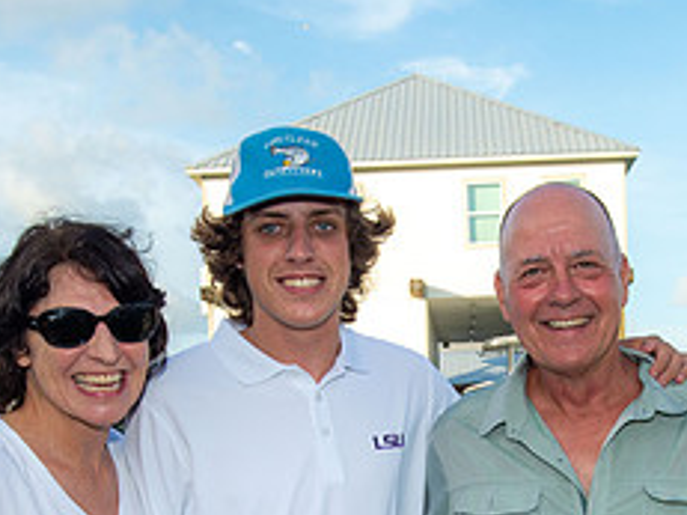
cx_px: 434
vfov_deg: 24.1
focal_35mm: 58
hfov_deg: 33.1
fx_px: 1150
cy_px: 518
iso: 200
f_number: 8
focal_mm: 24
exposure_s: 1/250
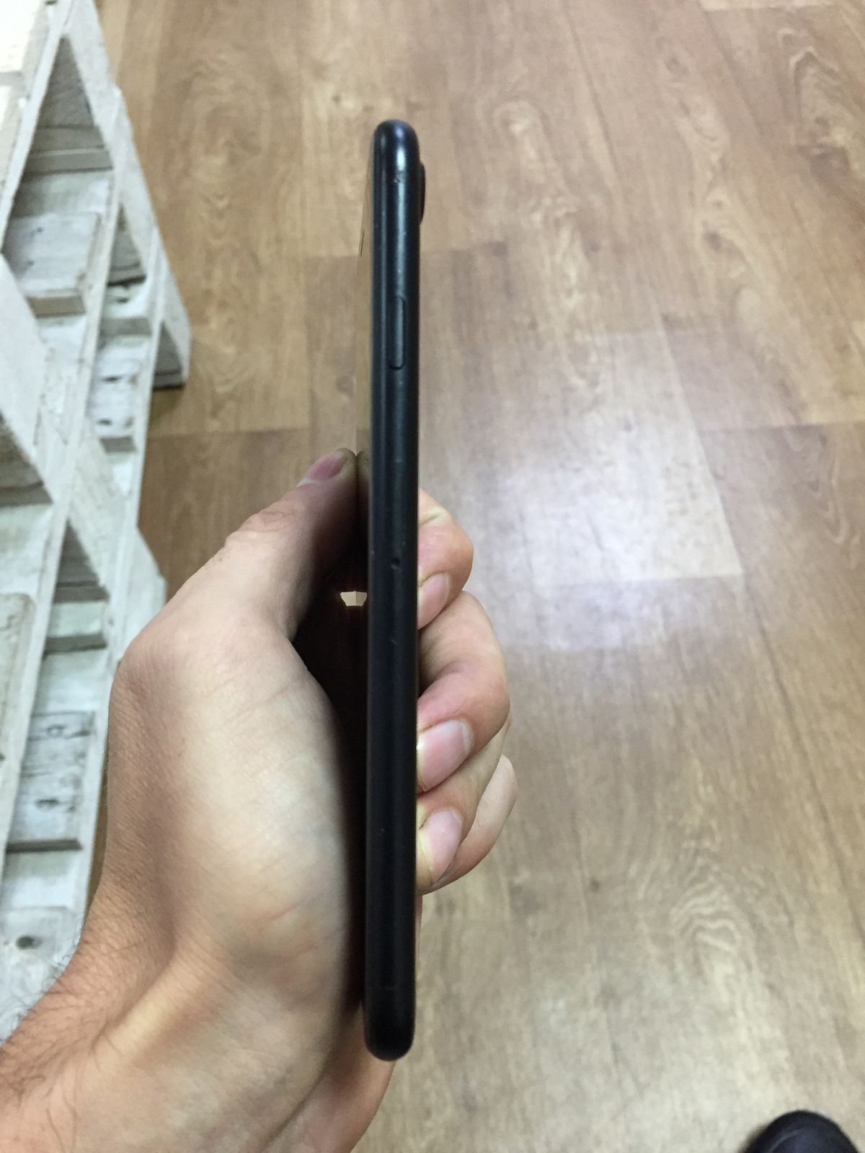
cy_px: 576
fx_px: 966
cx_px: 432
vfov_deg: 61.7
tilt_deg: -55.3
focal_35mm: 29
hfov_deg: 48.2
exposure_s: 1/33
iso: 200
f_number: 2.2
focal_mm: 4.15
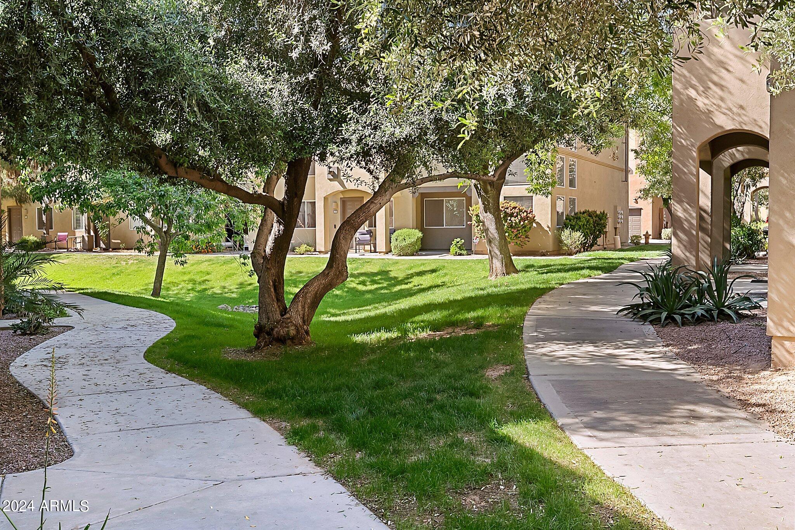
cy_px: 265
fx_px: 795
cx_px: 398
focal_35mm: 36
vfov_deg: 36.9
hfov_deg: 53.1
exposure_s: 1/80
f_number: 8
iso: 800
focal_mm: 24
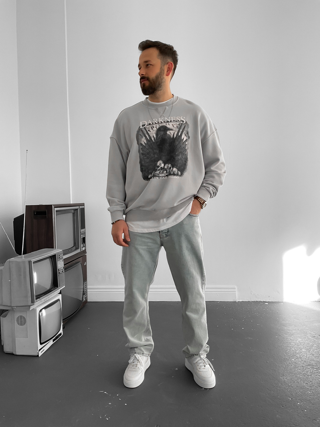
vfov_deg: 61.7
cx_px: 160
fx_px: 357
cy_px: 214
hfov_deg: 48.2
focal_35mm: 29
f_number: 1.8
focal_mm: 3
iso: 40
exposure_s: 1/120
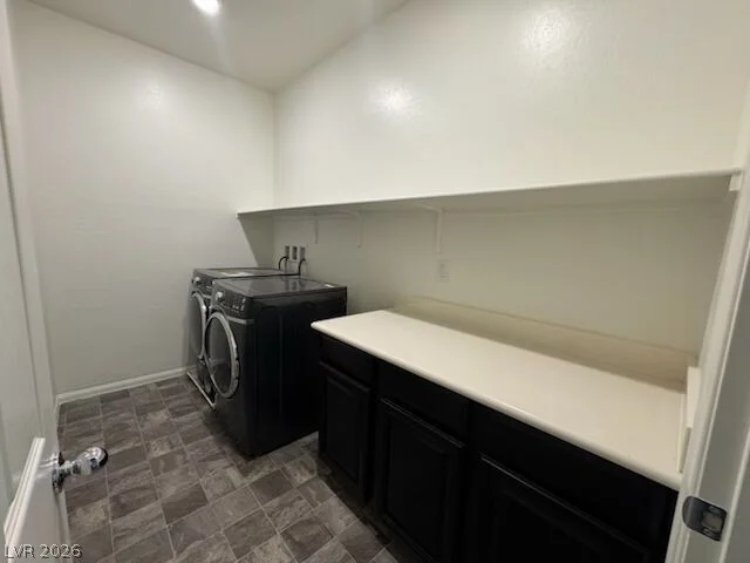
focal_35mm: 14
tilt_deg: -8.2
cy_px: 282
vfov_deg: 85.7
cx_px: 375
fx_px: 303
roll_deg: -2.4
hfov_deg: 102.1
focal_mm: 2.22
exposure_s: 1/60
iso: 200
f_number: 2.2
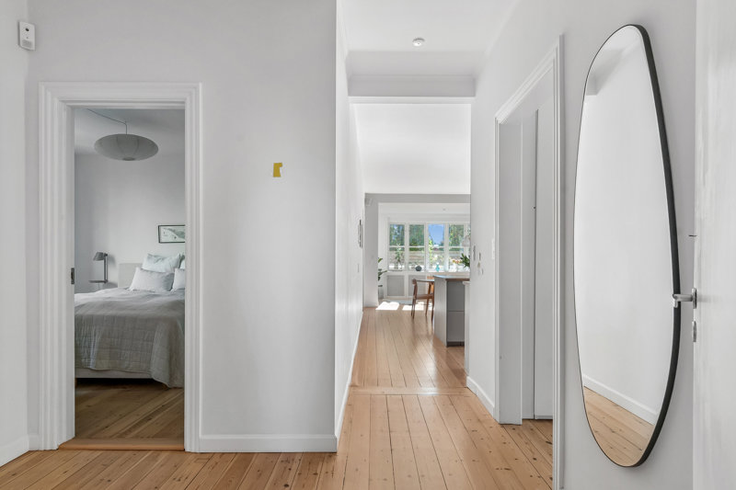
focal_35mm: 18
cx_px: 368
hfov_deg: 90.0
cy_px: 245
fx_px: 368
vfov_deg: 67.4
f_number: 10
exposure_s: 1/3.33
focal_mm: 12
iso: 200
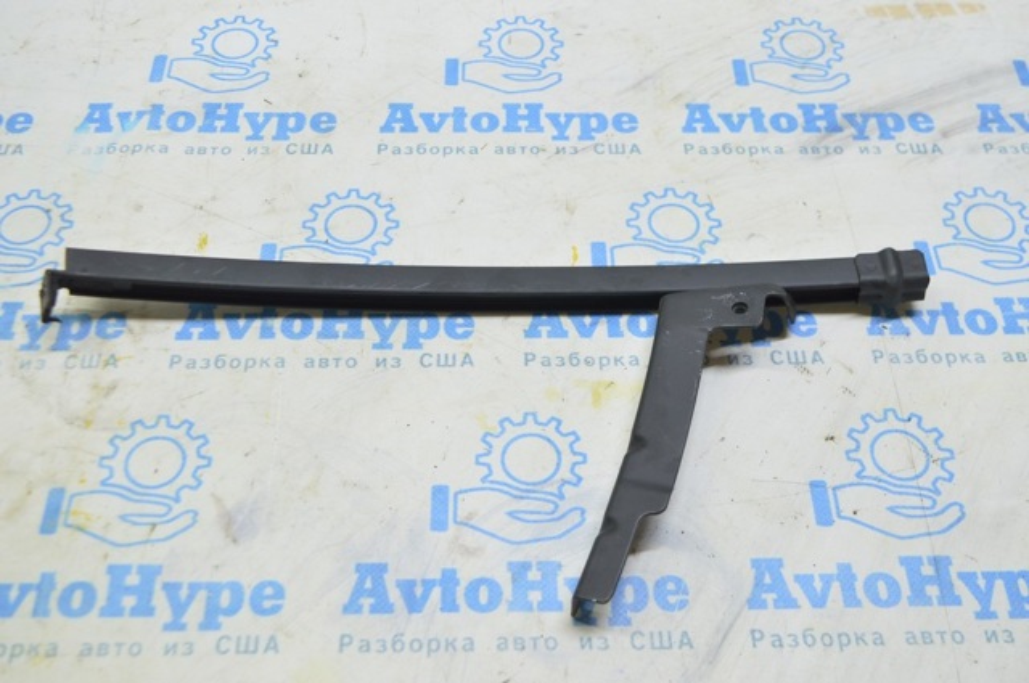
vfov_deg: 32.9
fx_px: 1156
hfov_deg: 48.0
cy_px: 342
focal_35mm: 40
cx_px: 514
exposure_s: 1/20
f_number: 5.6
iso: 400
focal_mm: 27
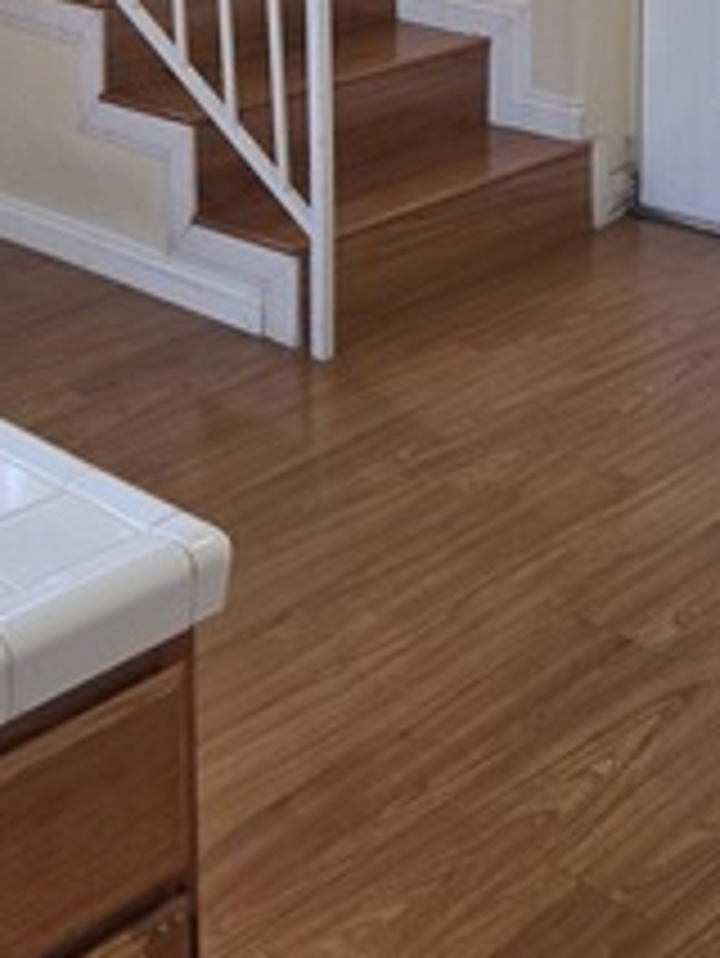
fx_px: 1995
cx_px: 72
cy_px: -61
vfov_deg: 25.3
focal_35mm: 72
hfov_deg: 20.1
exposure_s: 1/120
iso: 250
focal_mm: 5.4
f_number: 1.8
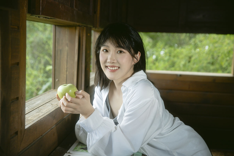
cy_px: 78
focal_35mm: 55
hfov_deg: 36.2
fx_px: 357
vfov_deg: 24.6
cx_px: 117
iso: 200
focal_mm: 55
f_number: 4
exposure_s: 1/125
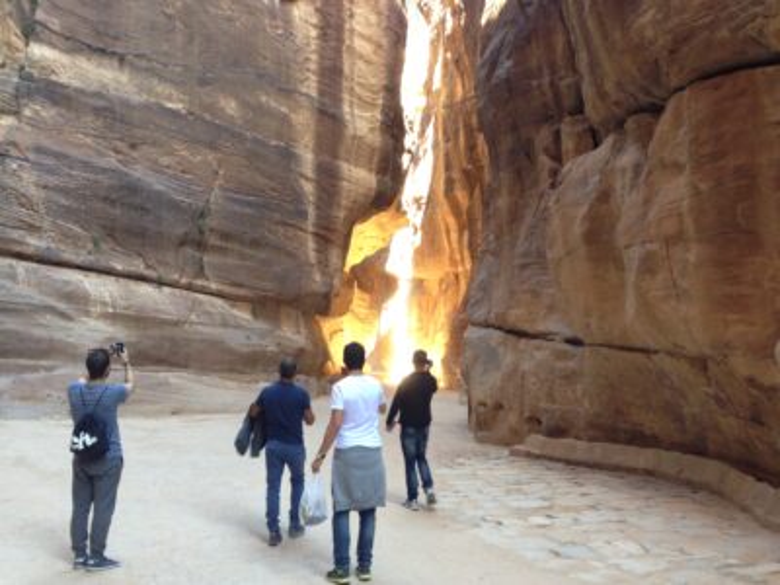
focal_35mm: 33
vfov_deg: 42.9
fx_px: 744
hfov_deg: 55.4
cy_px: 292
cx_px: 390
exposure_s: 1/24
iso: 64
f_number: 2.4
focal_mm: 4.12
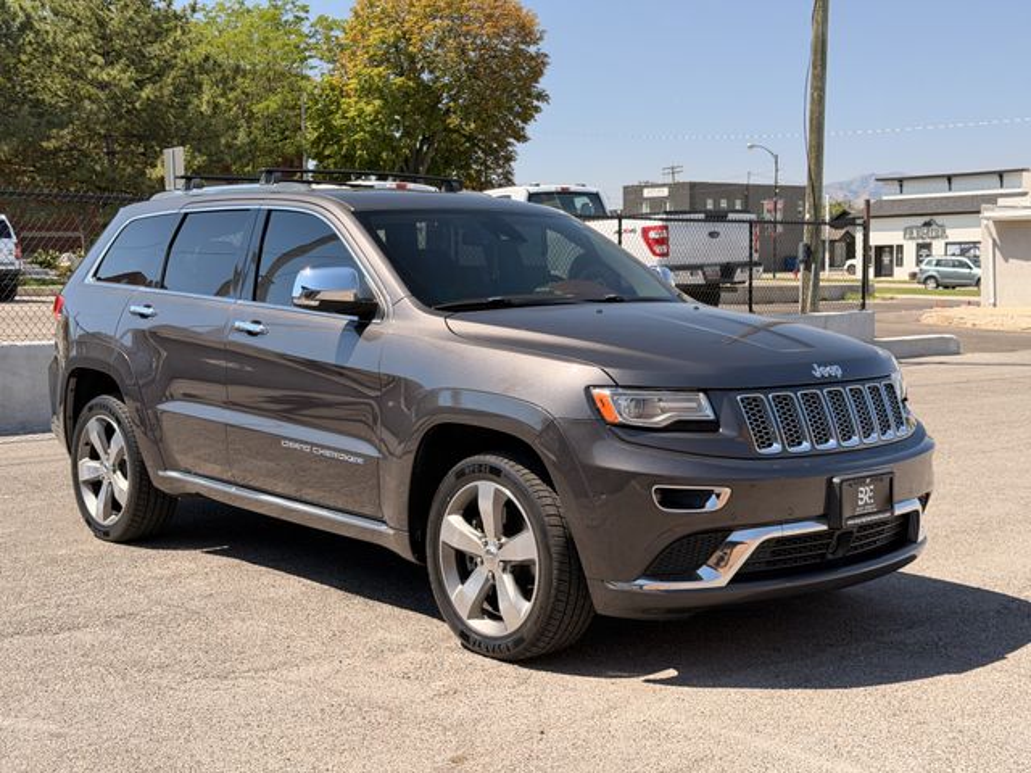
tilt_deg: -5.1
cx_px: 516
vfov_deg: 30.3
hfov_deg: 39.7
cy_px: 386
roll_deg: +1.5
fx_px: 1430
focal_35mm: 48
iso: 64
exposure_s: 1/1027
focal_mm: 6.76
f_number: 1.78
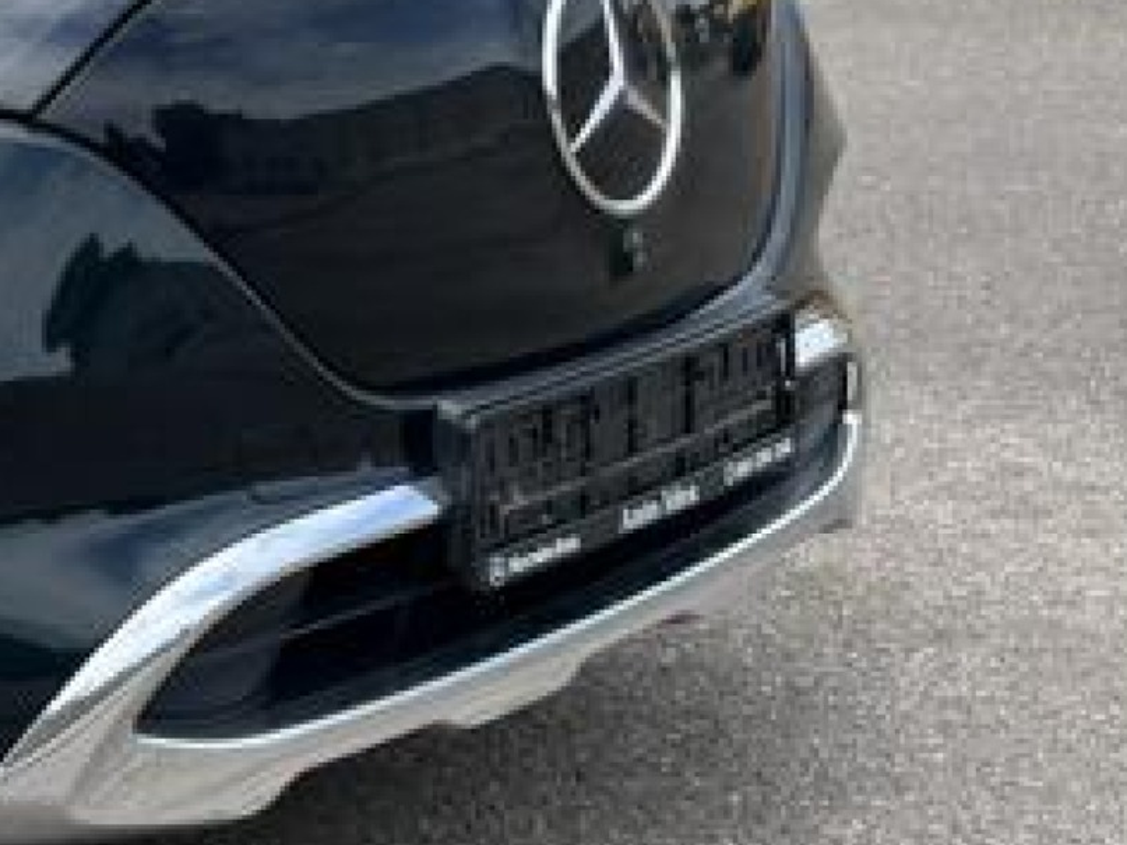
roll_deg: +3.1
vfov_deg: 16.7
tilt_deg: -8.6
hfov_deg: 18.7
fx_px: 2865
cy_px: 176
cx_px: -712
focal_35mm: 88
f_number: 1.6
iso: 50
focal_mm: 5.1
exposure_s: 1/2179
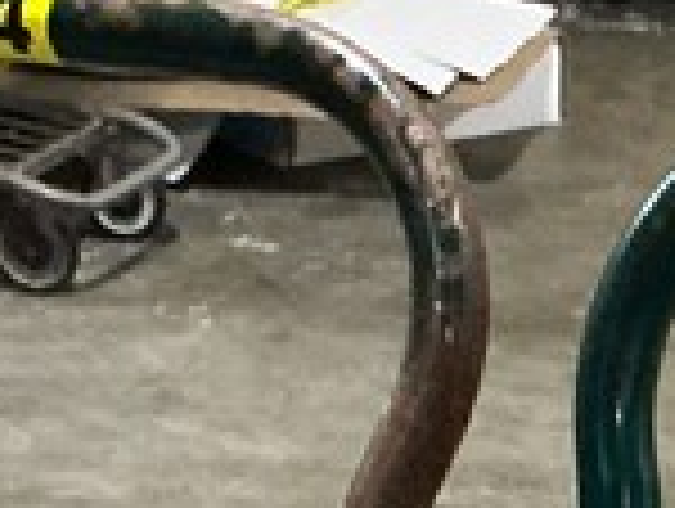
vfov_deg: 7.1
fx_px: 3730
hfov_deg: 10.1
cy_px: 1470
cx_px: 909
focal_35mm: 191
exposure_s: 1/30
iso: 400
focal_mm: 3
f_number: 1.8
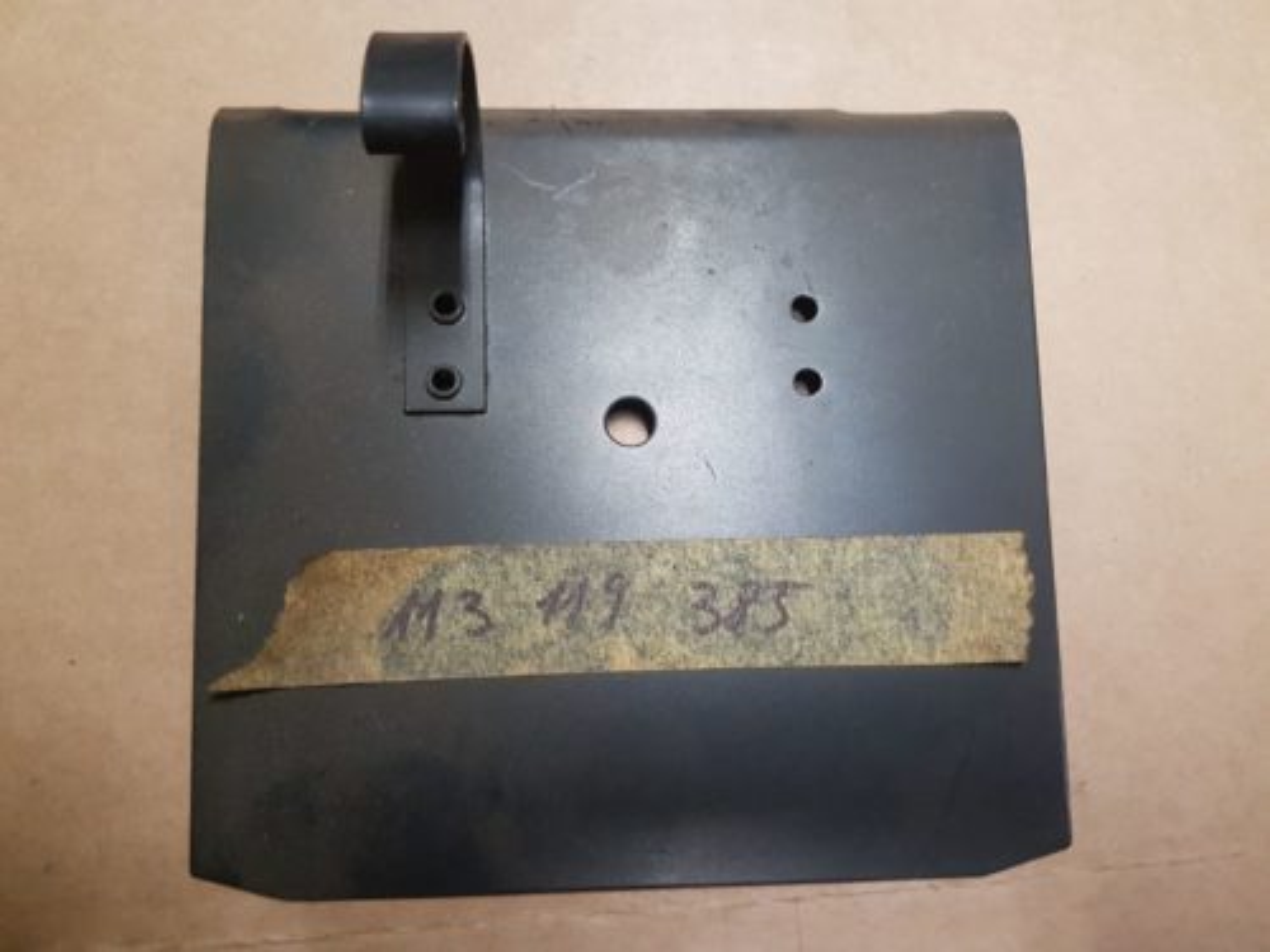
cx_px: 635
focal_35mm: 26
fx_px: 954
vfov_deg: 53.1
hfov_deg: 67.3
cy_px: 476
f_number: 1.7
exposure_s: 1/25
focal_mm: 4.2
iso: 250
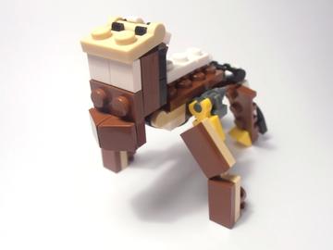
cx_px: 166
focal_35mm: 37
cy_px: 125
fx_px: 356
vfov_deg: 38.7
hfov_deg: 50.1
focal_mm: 6.61
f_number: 3.9
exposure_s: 1/40
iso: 80
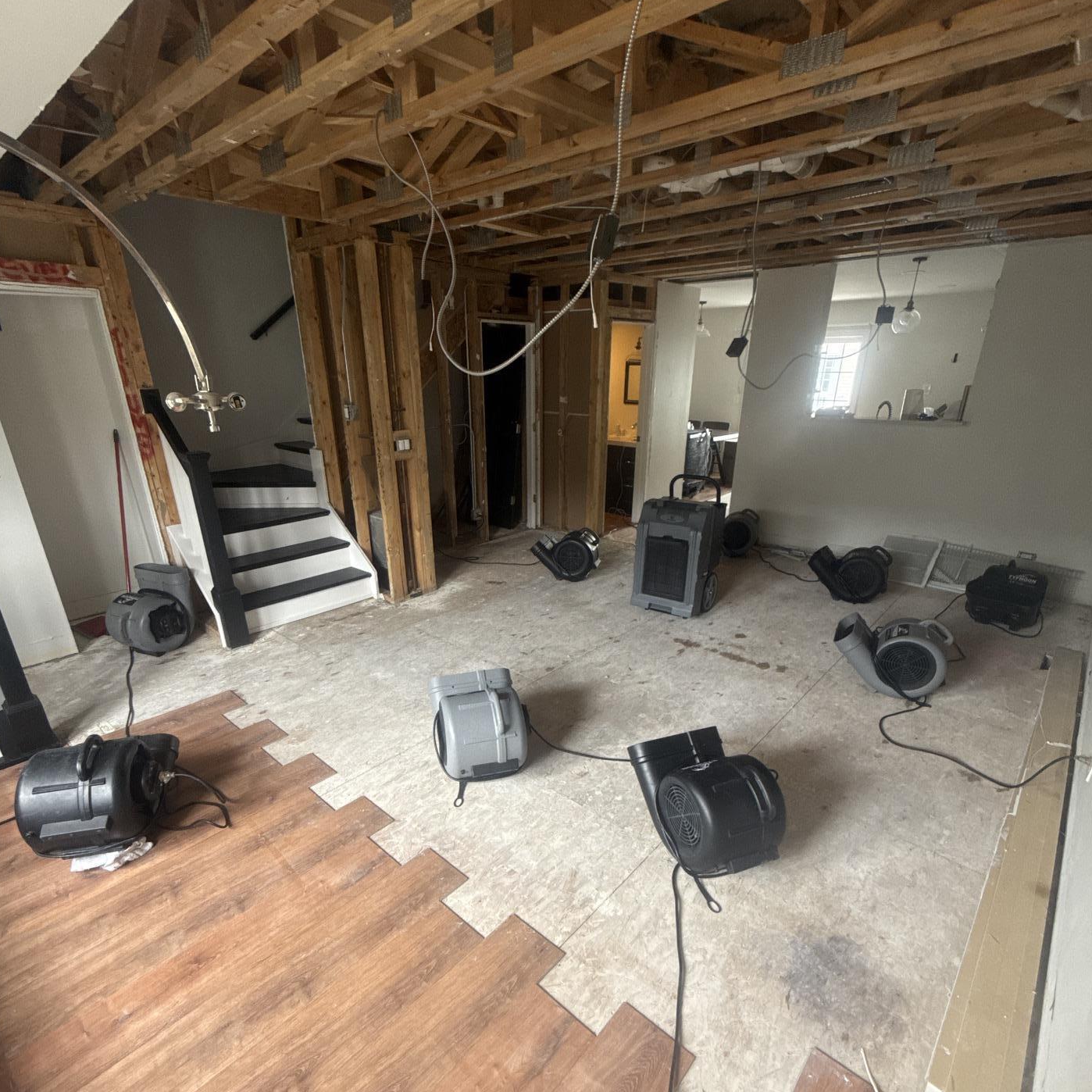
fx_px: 607
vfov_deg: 83.5
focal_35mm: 17
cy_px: 619
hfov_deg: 84.0
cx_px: 532
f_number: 2.2
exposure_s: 1/99
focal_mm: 2.22
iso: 320
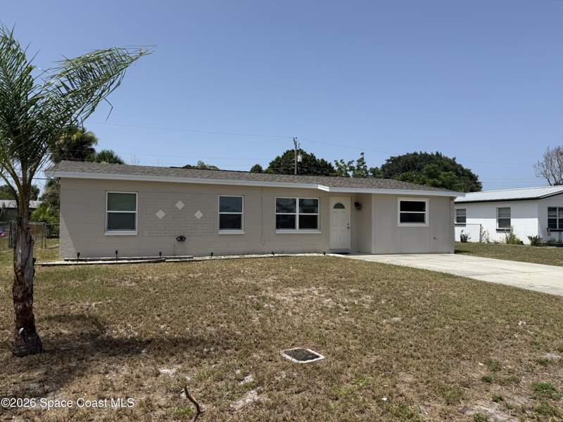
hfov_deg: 71.6
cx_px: 282
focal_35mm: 24
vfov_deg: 56.8
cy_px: 211
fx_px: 390
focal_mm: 6.76
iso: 80
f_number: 1.78
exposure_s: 1/6173
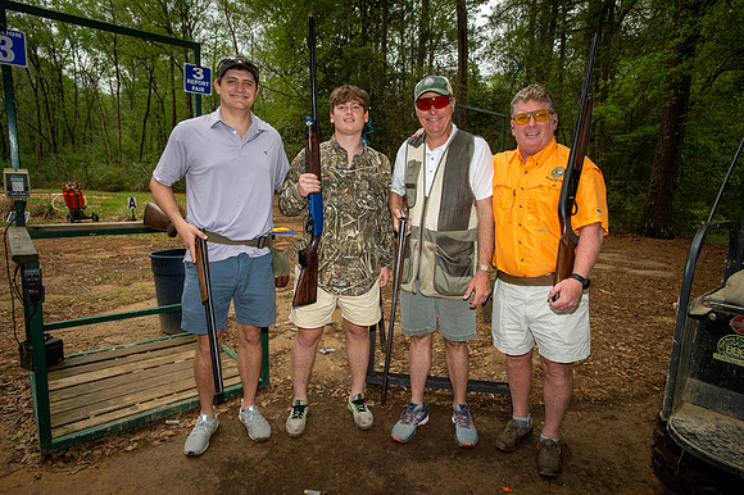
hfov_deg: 78.6
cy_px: 248
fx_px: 454
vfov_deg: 57.2
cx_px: 372
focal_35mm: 22
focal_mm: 22
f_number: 7.1
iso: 125
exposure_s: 1/125
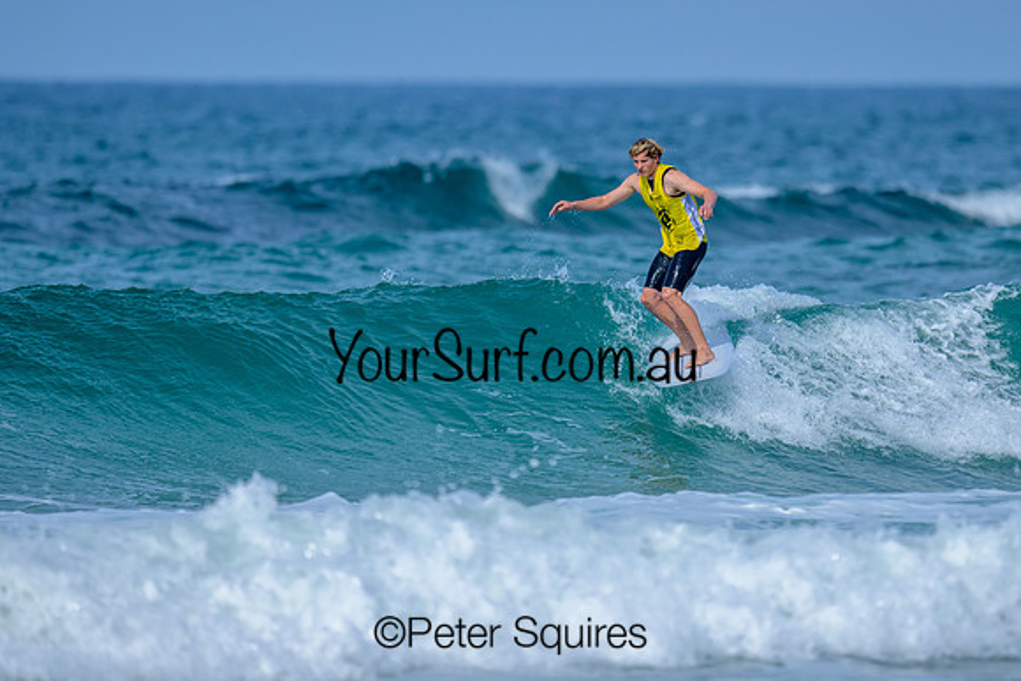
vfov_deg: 1.3
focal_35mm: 1100
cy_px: 318
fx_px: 31202
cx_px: 582
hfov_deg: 1.9
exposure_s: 1/2000
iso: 200
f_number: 6.3
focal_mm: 800
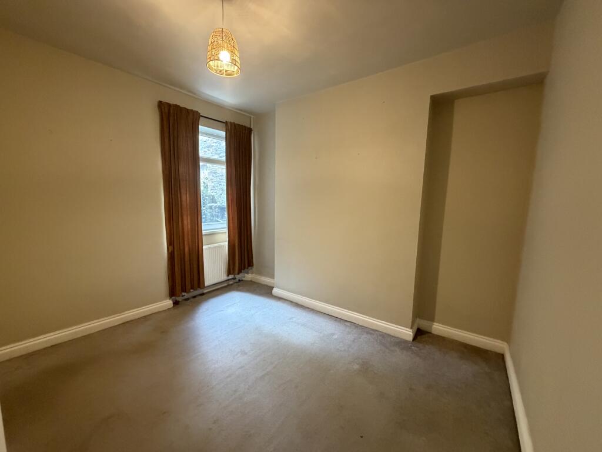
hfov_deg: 102.1
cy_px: 226
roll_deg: +0.0
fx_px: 243
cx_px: 301
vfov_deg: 85.7
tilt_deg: -5.7
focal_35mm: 14
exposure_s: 1/50
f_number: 2.2
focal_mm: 2.22
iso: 640
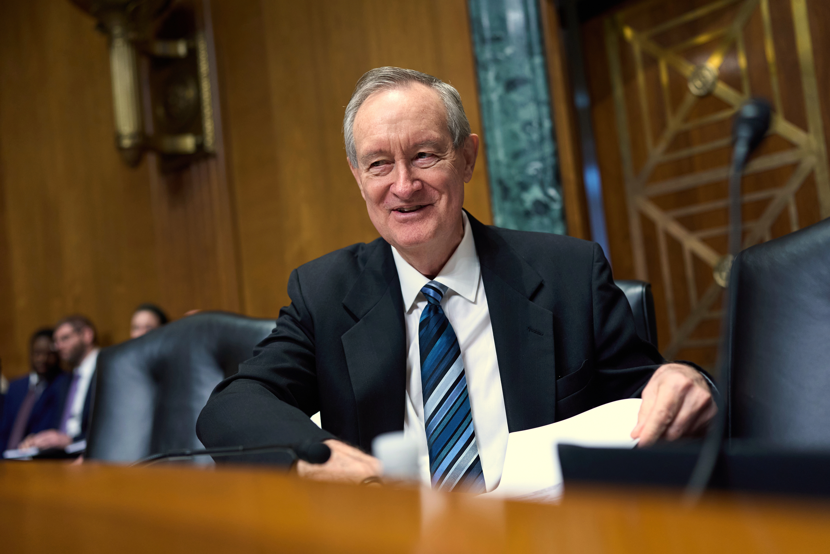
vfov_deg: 37.9
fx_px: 807
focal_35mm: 35
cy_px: 277
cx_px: 415
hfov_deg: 54.4
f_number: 2
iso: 1600
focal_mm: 35
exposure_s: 1/320
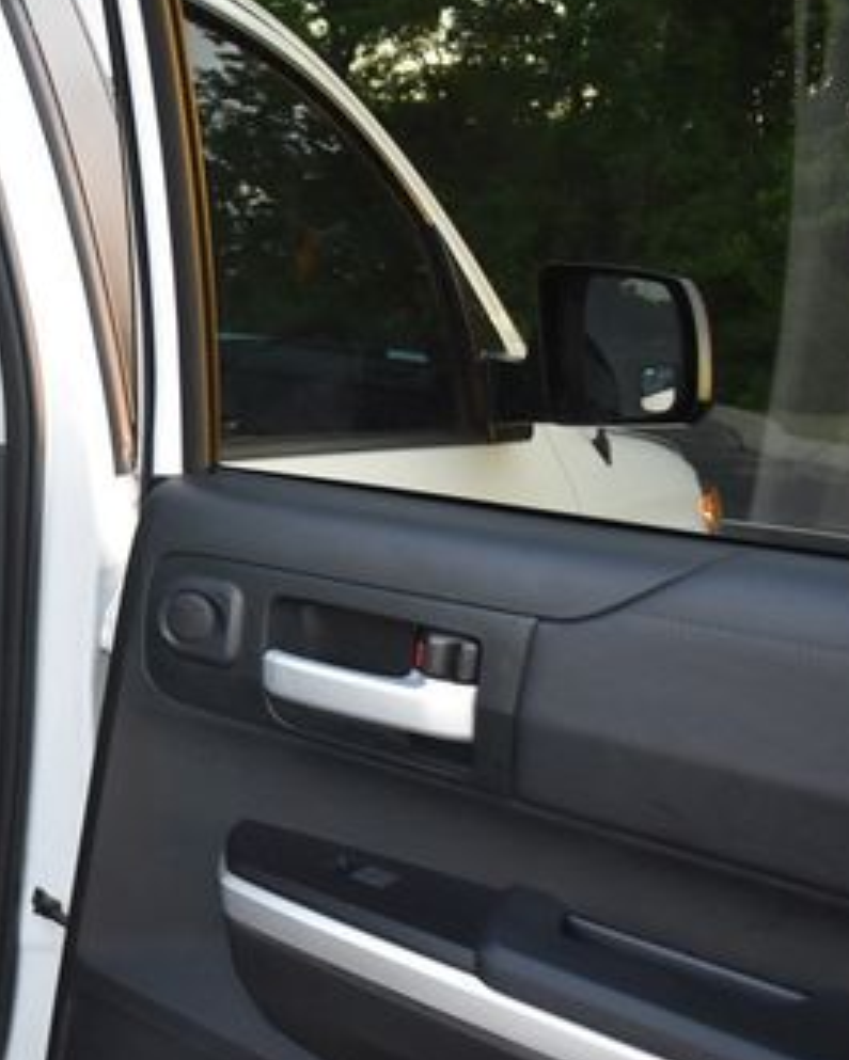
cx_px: -128
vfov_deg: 38.0
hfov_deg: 27.7
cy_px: 581
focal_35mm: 49
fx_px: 1538
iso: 900
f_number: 3.5
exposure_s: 1/125
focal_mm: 18
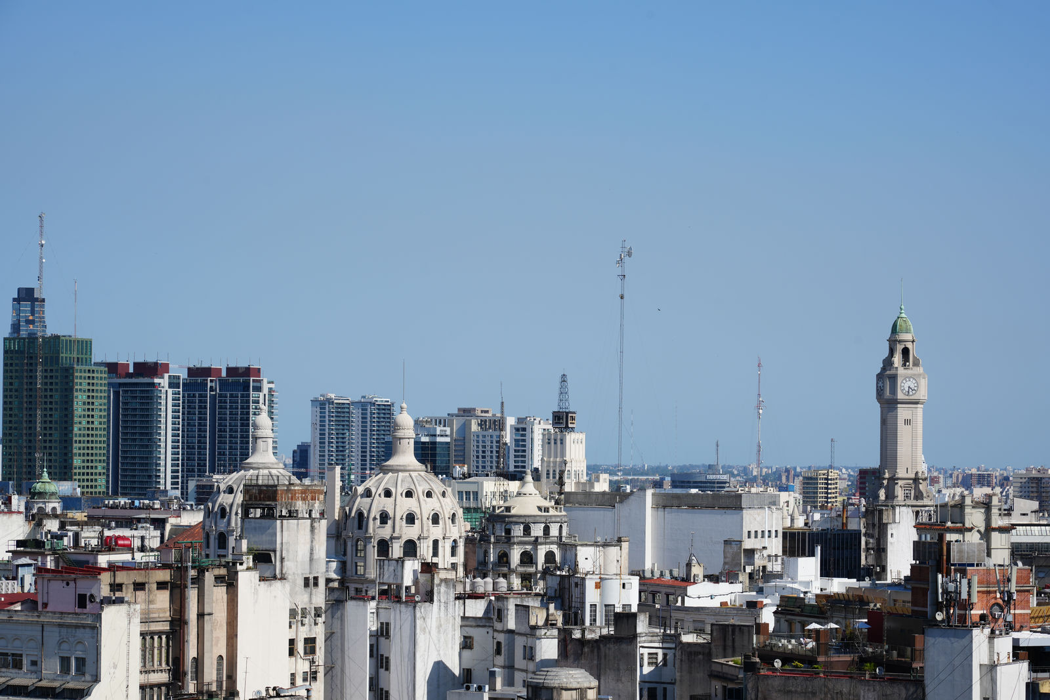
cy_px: 350
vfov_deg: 13.0
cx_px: 525
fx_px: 3063
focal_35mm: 105
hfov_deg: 19.5
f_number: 10
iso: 100
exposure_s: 1/320
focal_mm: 105
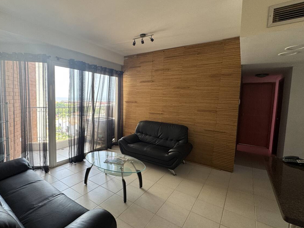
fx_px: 158
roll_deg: -1.9
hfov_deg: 87.1
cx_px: 128
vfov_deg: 71.6
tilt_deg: -5.1
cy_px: 112
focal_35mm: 18
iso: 100
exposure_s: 1/120
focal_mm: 2.22
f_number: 2.2
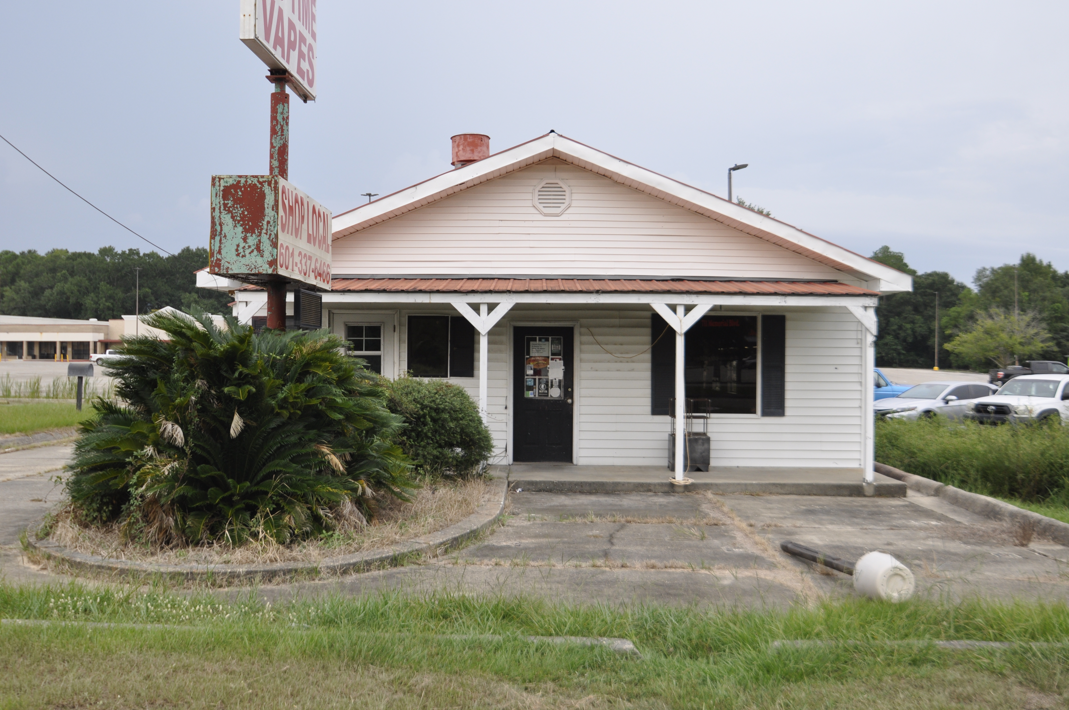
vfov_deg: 36.8
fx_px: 1068
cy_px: 355
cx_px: 534
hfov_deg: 53.2
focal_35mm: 36
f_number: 5.6
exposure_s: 1/125
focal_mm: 24
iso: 400
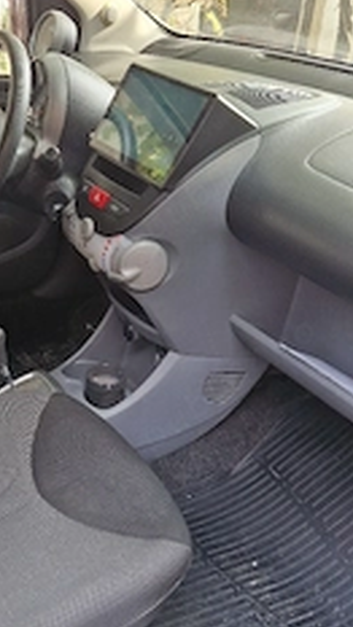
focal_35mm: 43
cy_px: 417
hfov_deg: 27.2
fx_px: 716
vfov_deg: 46.6
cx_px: 73
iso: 100
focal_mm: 5.4
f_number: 1.8
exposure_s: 1/182
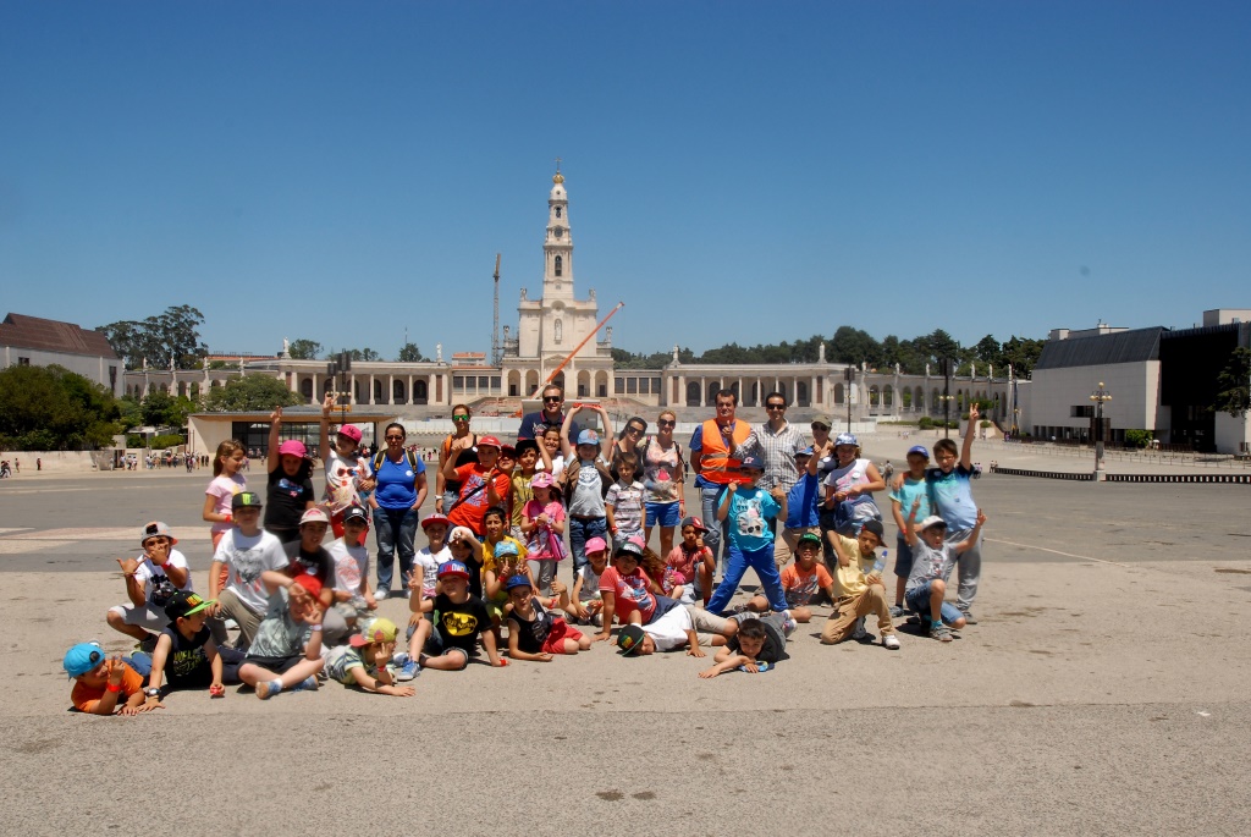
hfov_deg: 57.2
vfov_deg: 40.1
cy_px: 418
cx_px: 626
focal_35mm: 33
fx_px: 1148
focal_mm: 22
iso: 320
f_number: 16
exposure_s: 1/250
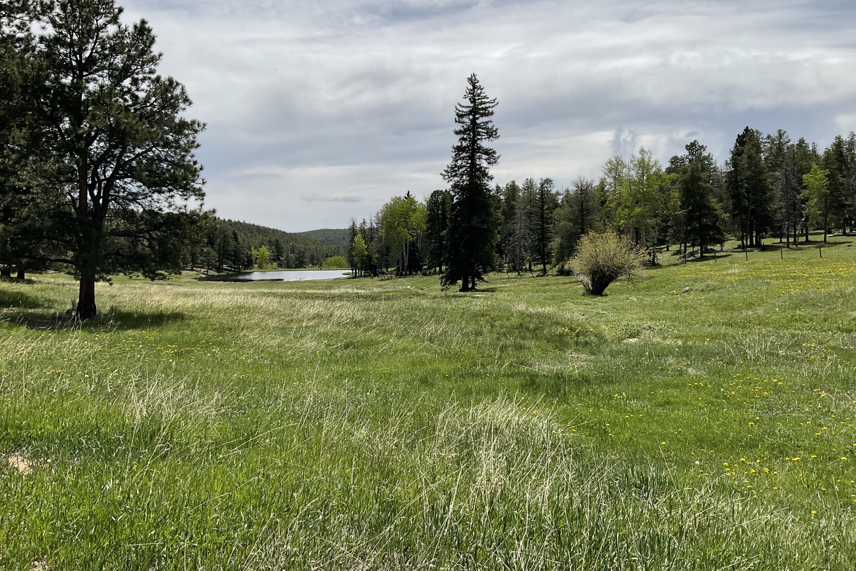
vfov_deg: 42.3
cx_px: 439
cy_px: 258
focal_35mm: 31
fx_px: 737
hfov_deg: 60.3
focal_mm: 3
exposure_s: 1/3788
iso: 16
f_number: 1.8
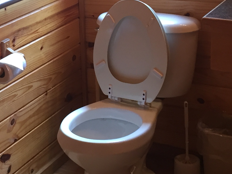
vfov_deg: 15.2
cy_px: -17
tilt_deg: -11.7
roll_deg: +1.5
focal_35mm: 95
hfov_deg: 20.6
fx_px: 637
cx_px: 72
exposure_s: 1/30
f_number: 2.2
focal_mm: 4.15
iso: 64
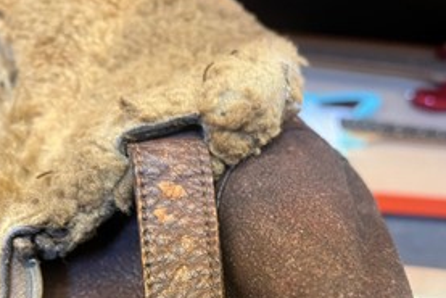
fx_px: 483
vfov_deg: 31.4
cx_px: 229
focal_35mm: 39
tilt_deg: -59.7
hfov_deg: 49.5
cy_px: 306
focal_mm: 5.1
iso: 400
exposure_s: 1/33
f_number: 1.6
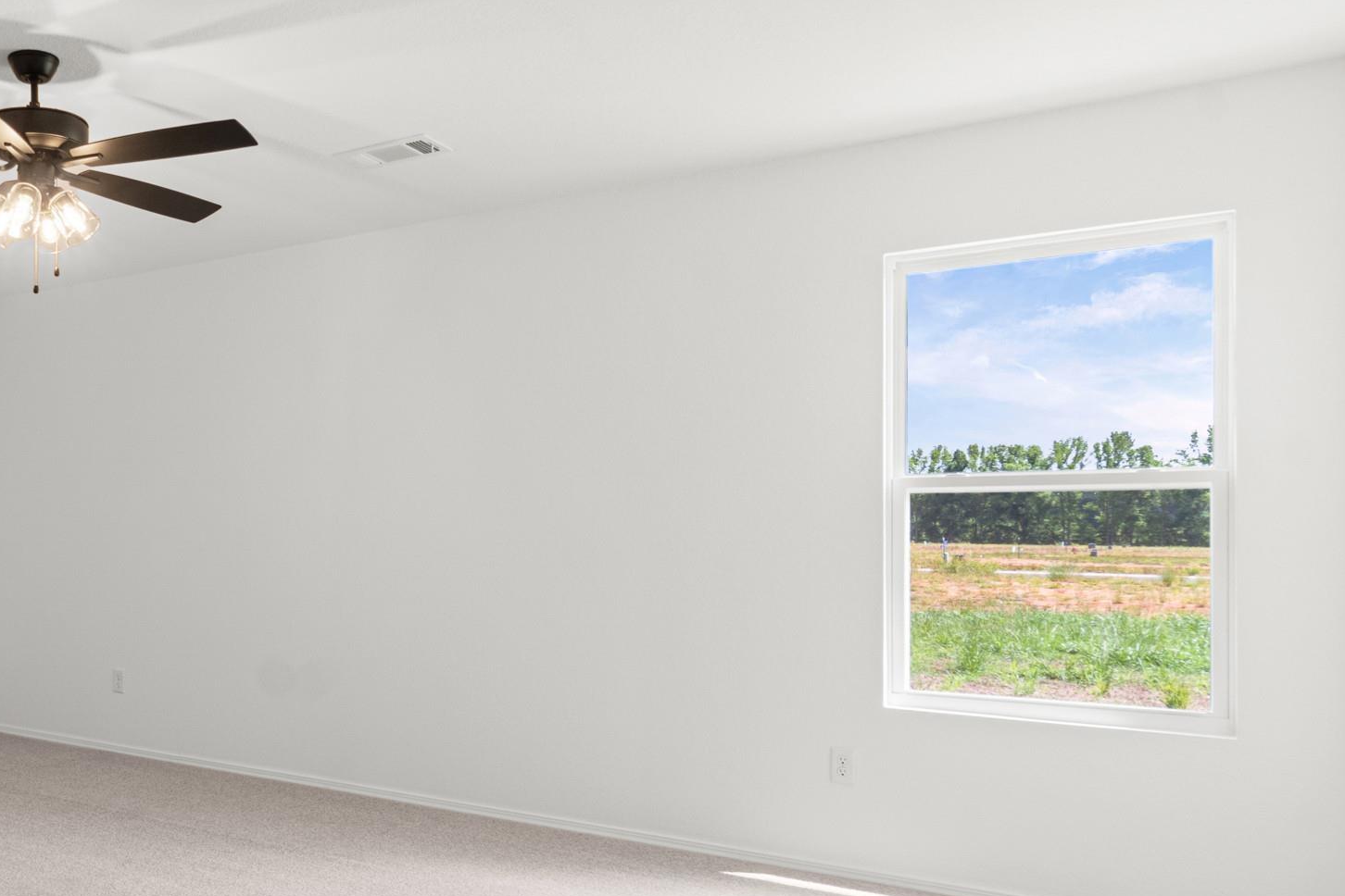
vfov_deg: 42.1
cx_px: 245
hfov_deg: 55.5
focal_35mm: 31
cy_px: 533
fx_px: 1158
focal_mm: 12
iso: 250
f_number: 9
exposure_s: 1/6
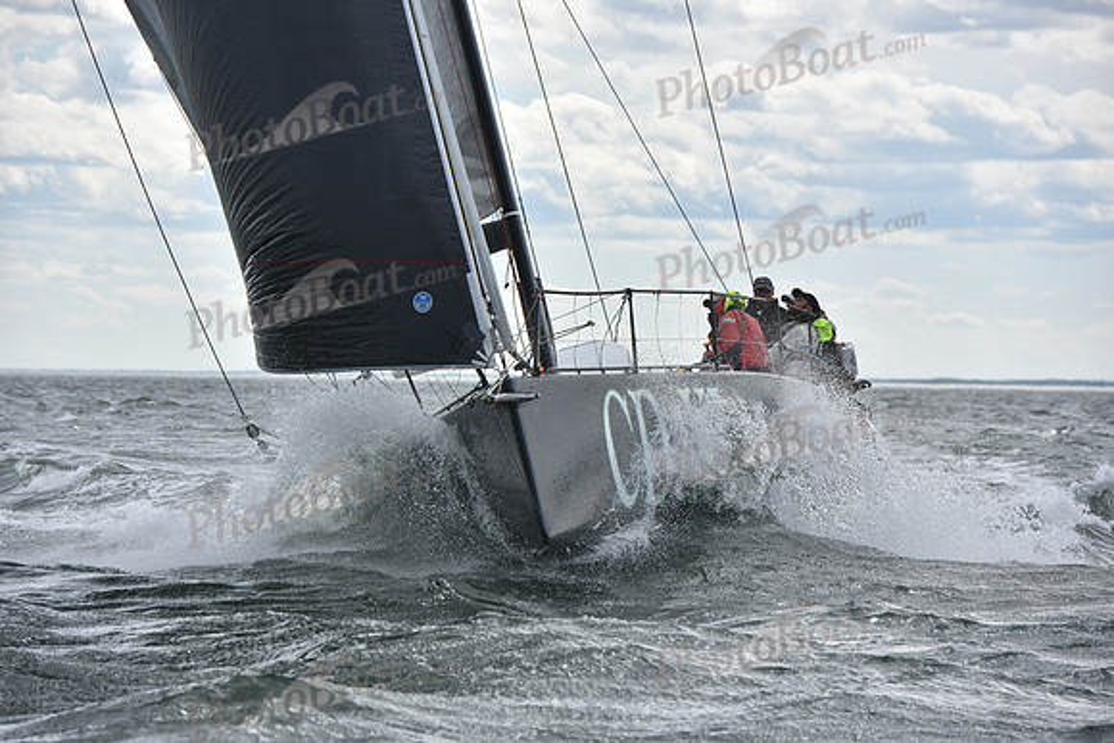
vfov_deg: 6.9
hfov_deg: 10.3
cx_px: 557
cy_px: 372
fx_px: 6190
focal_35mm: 200
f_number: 8
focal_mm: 200
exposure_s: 1/1000
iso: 320
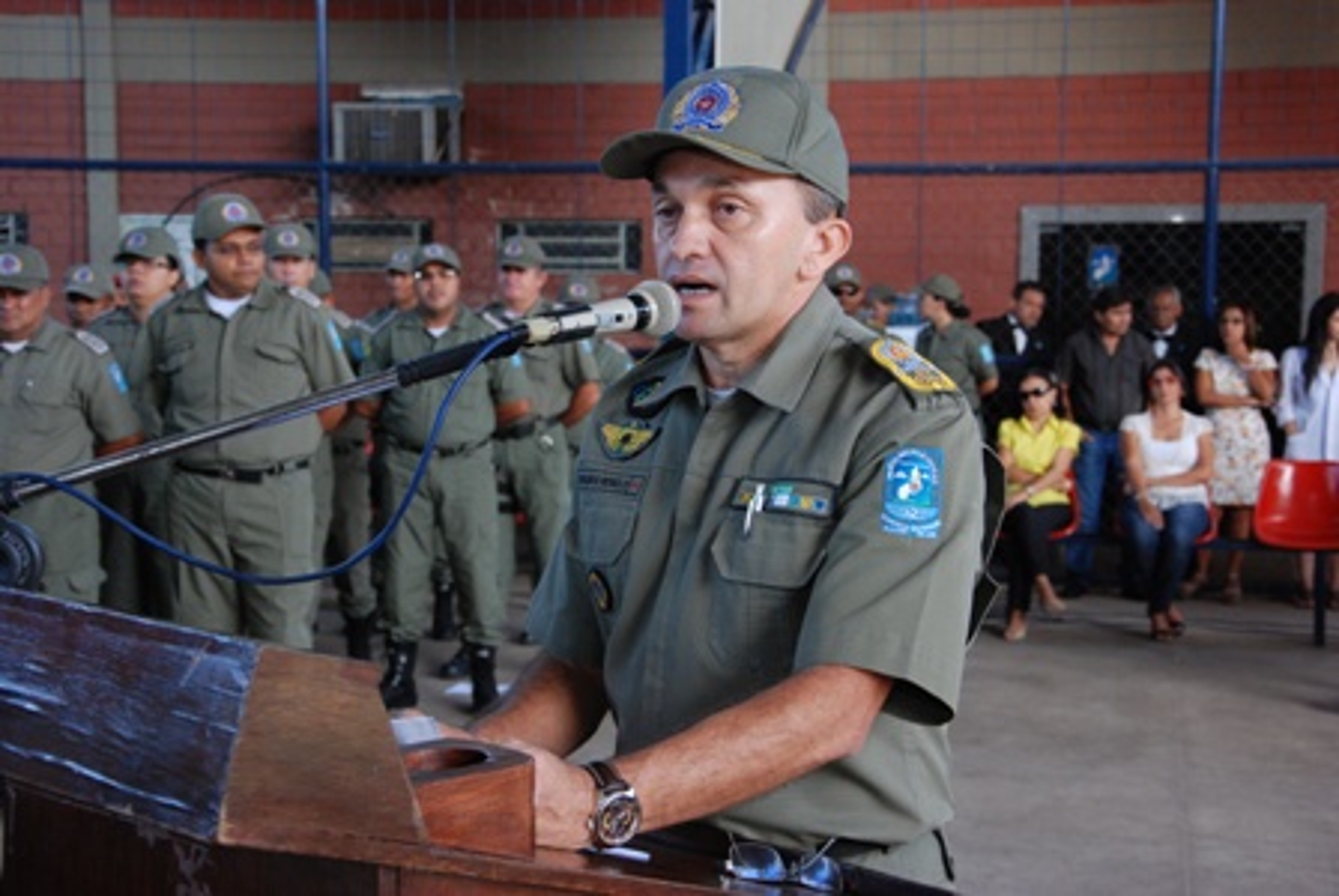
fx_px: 2346
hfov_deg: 31.9
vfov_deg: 21.6
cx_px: 670
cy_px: 448
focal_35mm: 63
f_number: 8
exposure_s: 1/125
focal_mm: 42
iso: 800
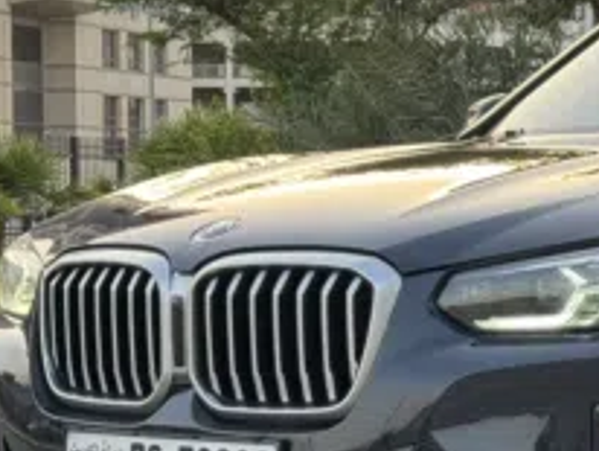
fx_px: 2581
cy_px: 268
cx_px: 771
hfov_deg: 12.8
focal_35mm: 149
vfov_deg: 10.0
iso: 64
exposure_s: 1/222
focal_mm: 6.76
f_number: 1.78
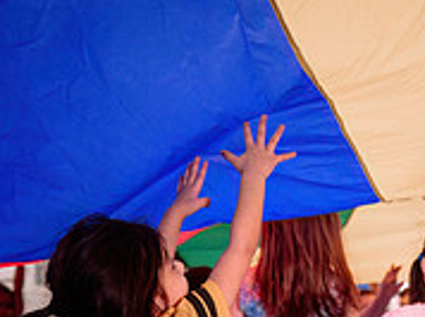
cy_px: 456
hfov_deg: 21.0
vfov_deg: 15.4
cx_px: 458
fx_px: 1091
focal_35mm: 89
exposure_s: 1/400
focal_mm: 24
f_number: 3.2
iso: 1600
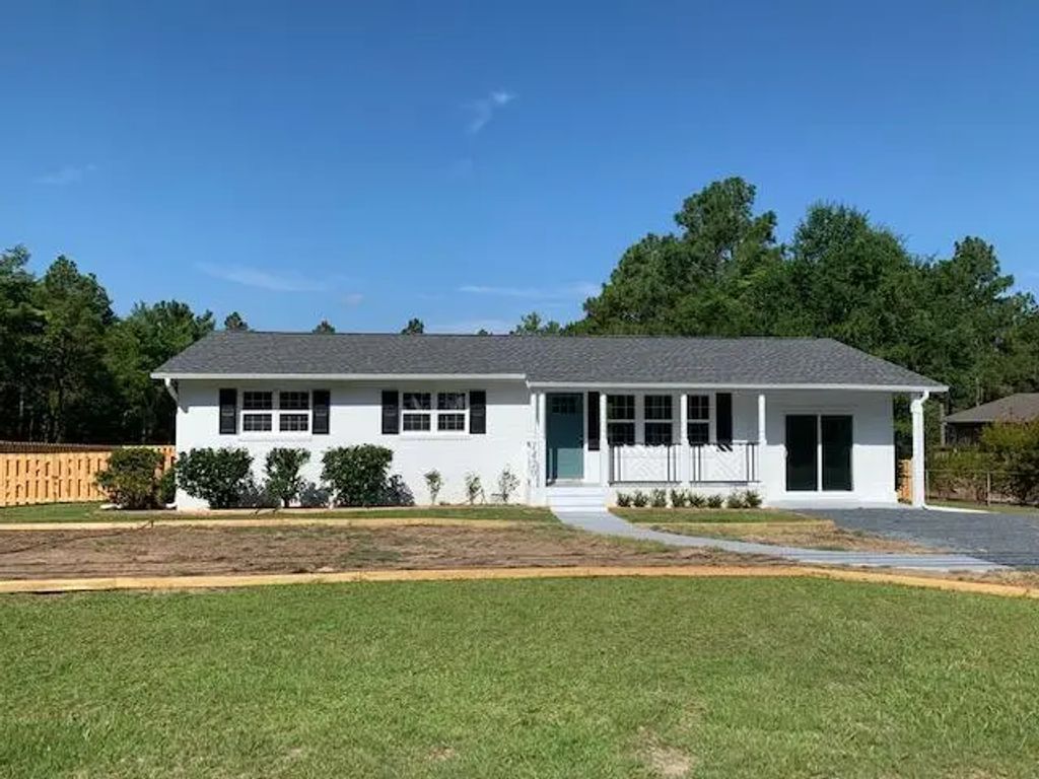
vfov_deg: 53.1
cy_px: 390
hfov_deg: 67.3
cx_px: 520
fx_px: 780
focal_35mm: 26
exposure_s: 1/2915
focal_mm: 4.25
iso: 25
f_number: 1.8
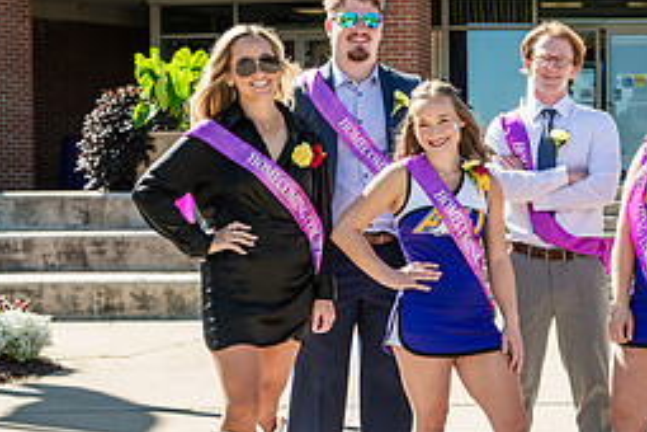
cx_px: 622
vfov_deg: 11.0
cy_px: 258
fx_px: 2246
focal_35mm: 125
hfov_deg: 16.1
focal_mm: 55
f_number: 5.6
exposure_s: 1/320
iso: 250
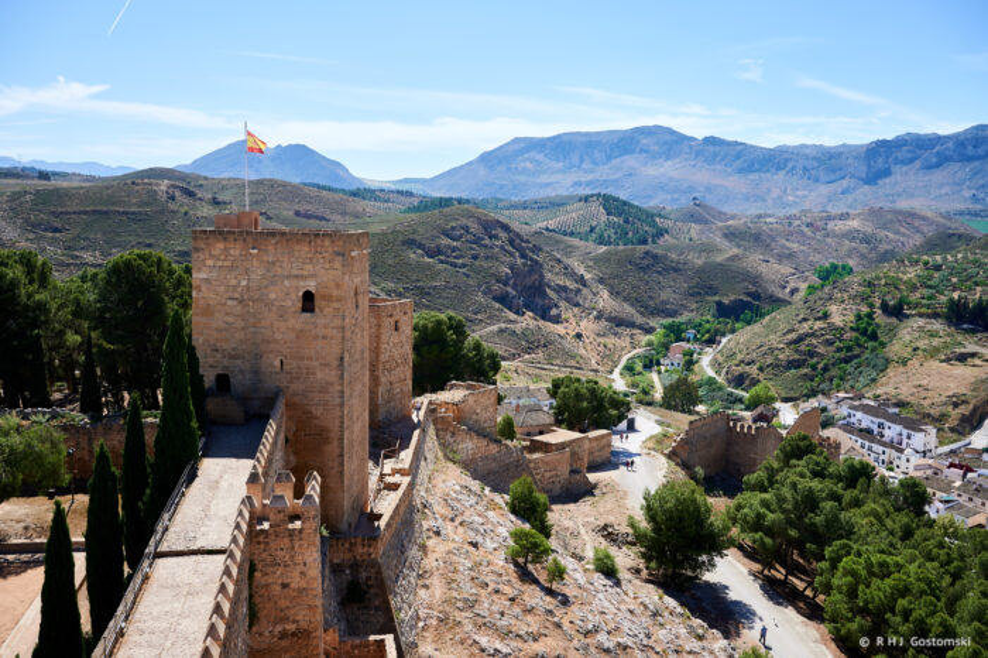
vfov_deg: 41.1
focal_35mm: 32
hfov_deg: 58.7
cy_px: 329
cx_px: 494
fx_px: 878
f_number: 8
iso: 100
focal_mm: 32
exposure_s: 1/200
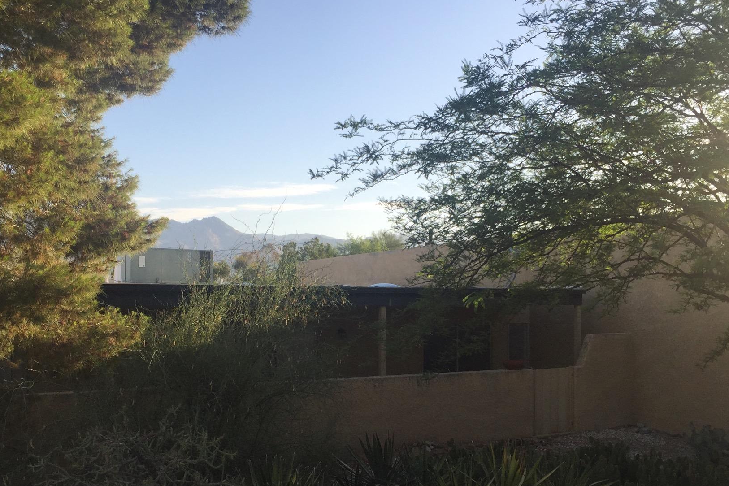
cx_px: 379
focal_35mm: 38
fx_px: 769
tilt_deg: +0.8
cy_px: 319
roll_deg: -0.5
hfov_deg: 50.7
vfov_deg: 34.8
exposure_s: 1/879
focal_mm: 4.15
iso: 32
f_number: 2.2
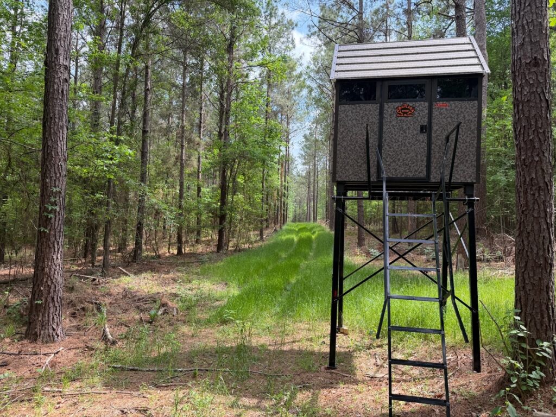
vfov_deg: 56.8
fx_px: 385
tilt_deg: +1.8
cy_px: 208
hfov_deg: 71.6
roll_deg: -1.7
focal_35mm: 24
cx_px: 278
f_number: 1.78
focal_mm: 6.76
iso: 100
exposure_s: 1/909
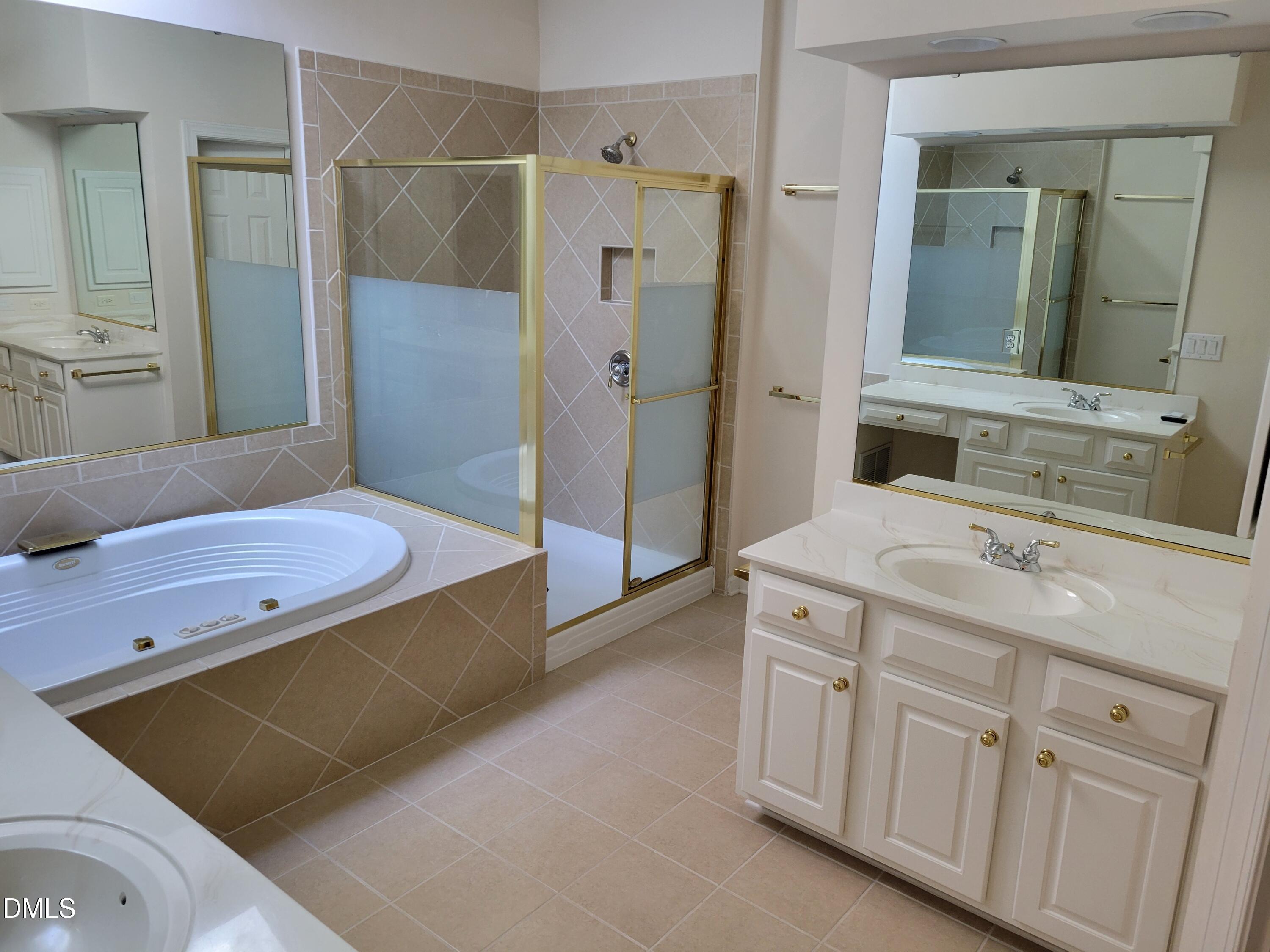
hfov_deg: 67.3
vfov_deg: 53.1
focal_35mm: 26
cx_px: 635
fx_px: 954
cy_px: 476
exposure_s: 1/40
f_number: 1.8
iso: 200
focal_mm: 5.4
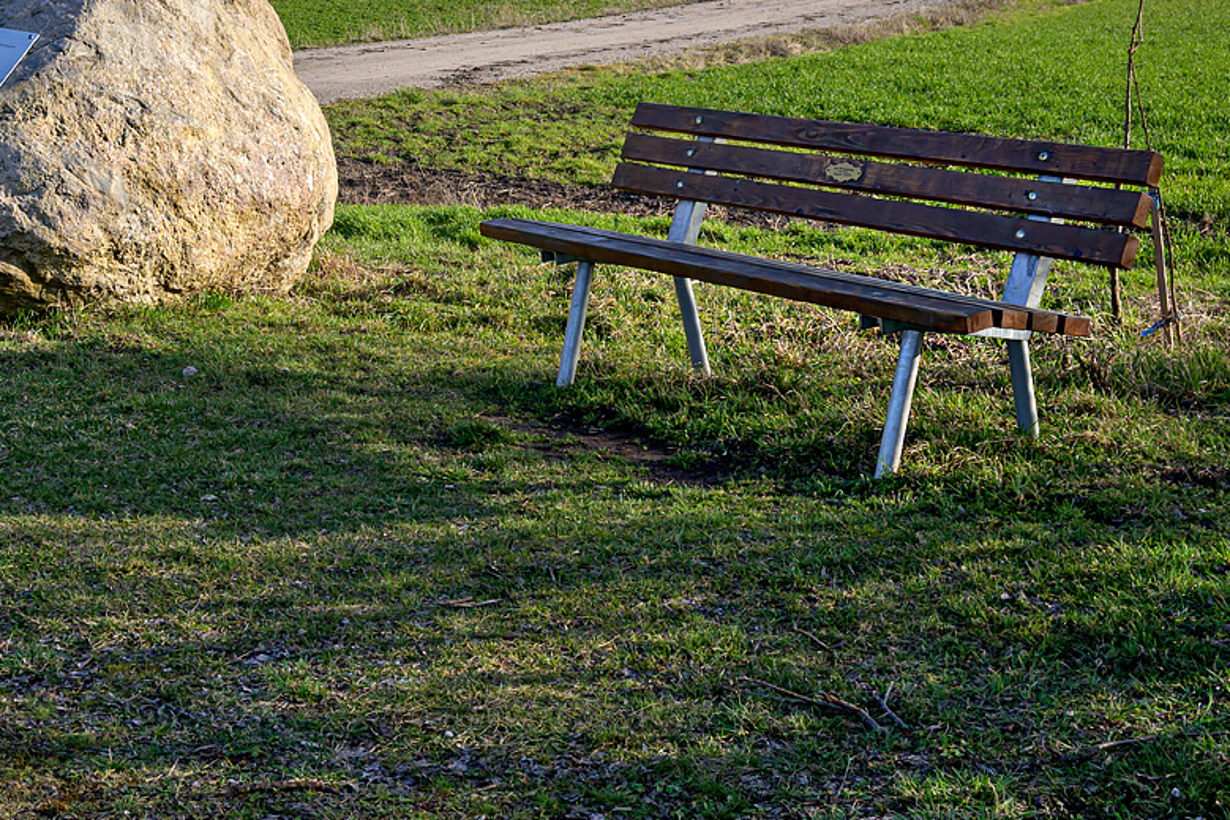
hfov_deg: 33.9
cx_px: 302
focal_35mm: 58
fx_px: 1973
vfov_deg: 23.4
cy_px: 349
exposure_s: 1/350
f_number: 8
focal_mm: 25
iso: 200
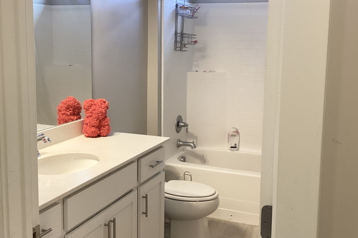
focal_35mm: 44
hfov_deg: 44.5
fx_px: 437
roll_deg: +0.1
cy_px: 97
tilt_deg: -8.4
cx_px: 182
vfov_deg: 30.4
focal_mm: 3.3
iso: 160
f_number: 2.4
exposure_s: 1/60
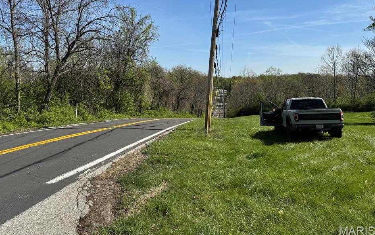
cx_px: 173
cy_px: 84
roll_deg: -0.2
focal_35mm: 28
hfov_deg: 66.4
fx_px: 286
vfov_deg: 44.1
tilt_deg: -0.3
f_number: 1.78
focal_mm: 6.76
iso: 80
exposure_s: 1/5348
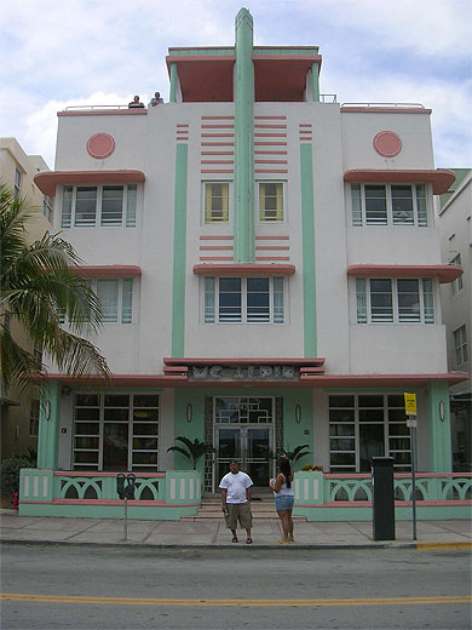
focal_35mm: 38
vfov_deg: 49.0
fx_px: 691
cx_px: 236
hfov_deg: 37.7
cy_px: 315
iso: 50
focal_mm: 5.8
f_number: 2.8
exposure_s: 1/1144
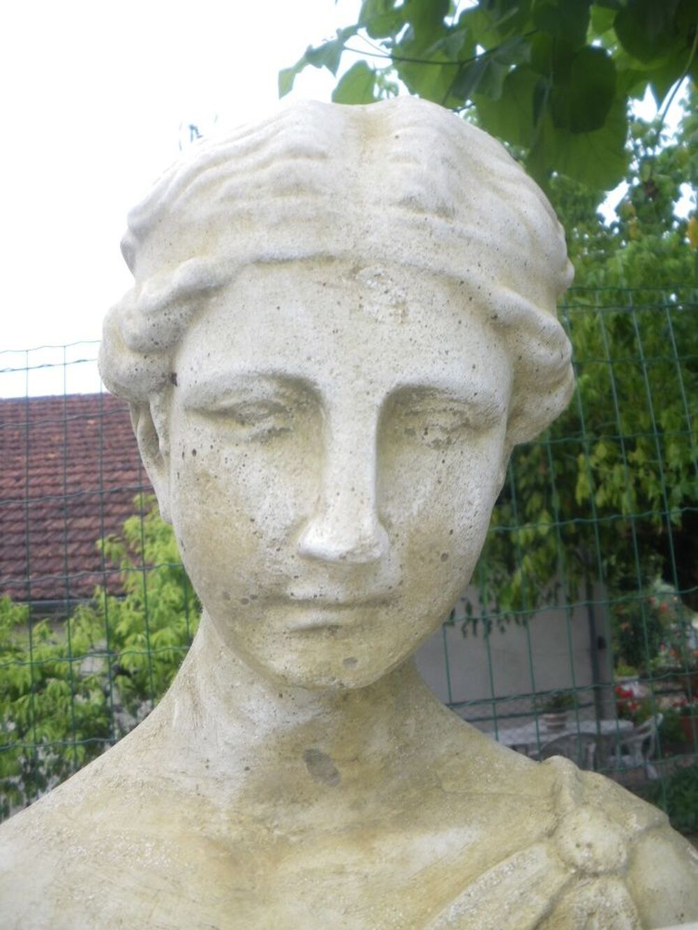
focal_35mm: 36
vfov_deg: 51.4
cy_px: 465
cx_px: 349
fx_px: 968
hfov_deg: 39.7
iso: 64
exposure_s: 1/125
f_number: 3.5
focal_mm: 6.3
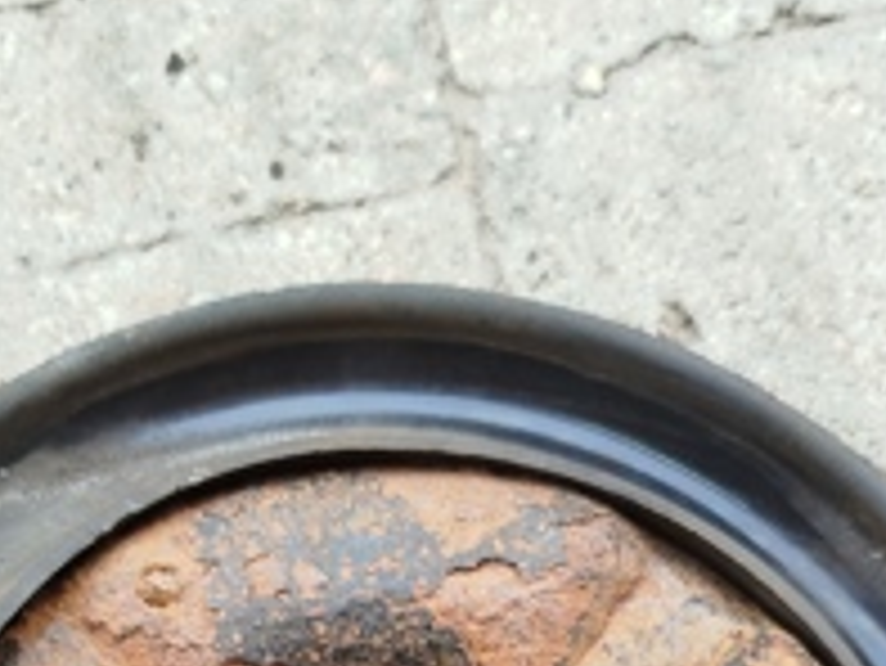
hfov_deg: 25.0
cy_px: 986
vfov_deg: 17.2
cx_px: 351
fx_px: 1998
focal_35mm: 78
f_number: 1.7
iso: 100
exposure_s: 1/50
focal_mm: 5.31
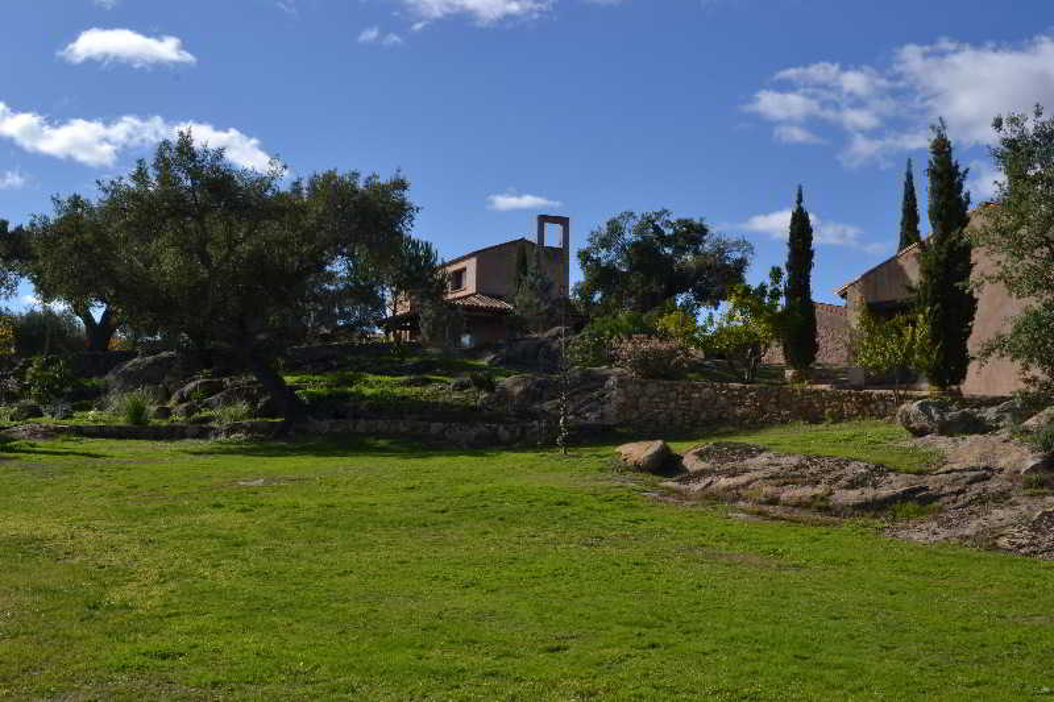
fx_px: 1229
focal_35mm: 42
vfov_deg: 31.9
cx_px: 527
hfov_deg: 46.4
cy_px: 351
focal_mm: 28
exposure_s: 1/160
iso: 200
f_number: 16
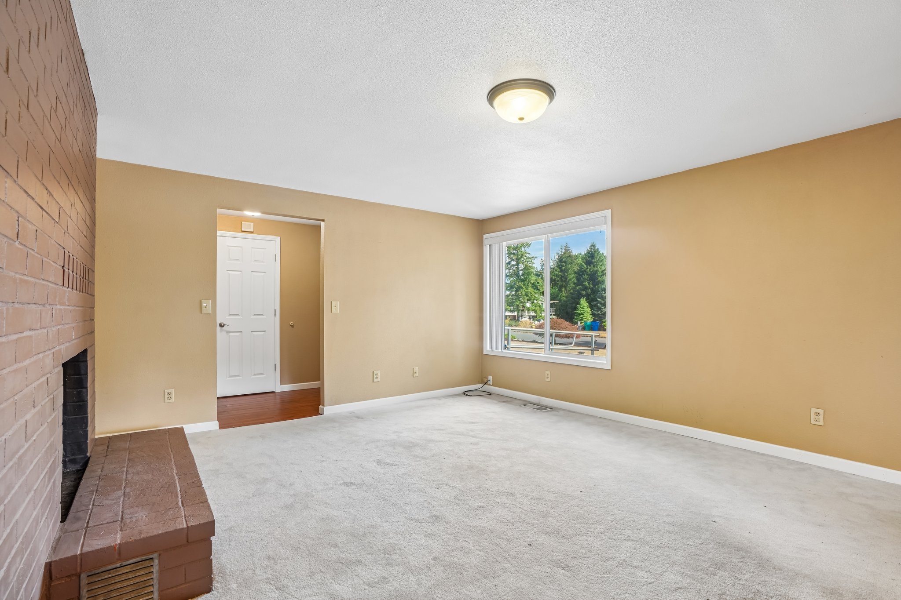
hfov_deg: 96.7
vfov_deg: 73.7
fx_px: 400
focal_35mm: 16
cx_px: 450
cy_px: 300
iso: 400
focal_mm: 16
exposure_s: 1/25
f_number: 8
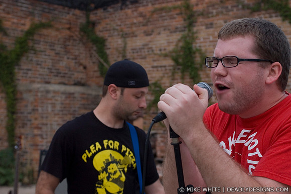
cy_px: 97
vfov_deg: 22.6
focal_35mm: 60
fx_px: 485
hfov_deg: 33.4
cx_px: 146
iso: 400
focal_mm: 40
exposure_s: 1/125
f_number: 4
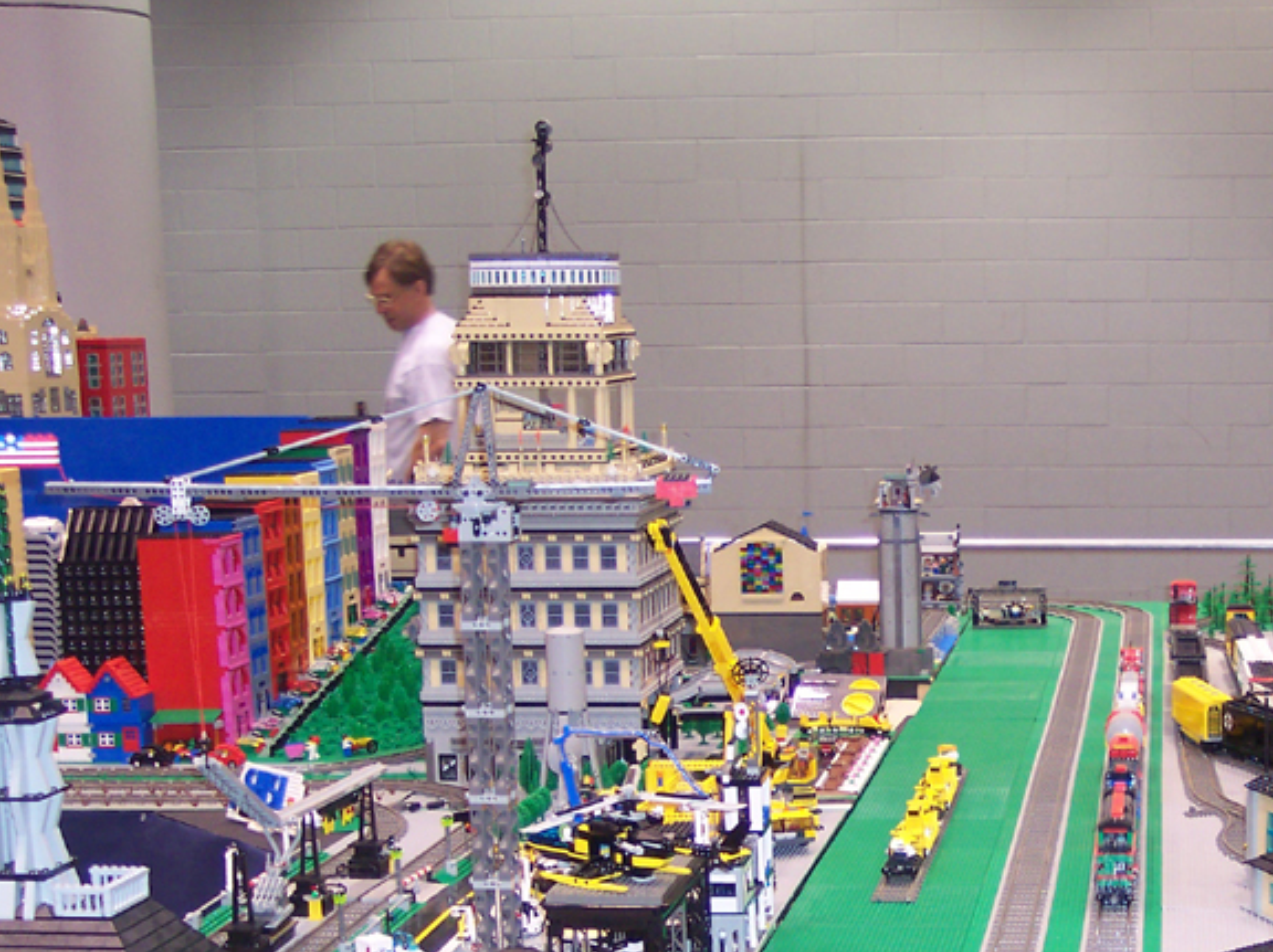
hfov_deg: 28.8
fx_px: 2425
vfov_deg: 21.9
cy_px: 772
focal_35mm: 66
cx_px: 995
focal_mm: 8
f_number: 2.8
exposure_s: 1/30
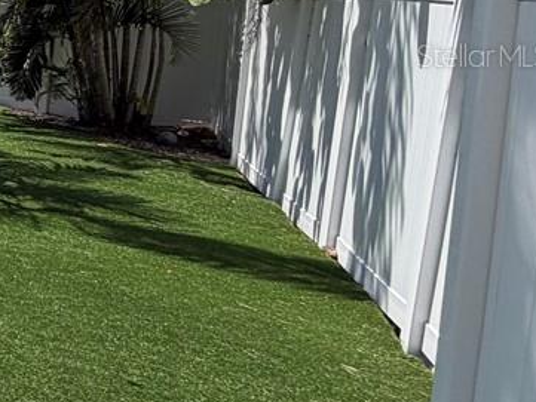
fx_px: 960
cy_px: 55
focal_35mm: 62
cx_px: -631
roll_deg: -1.0
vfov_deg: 23.2
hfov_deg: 17.2
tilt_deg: -5.6
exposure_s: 1/1033
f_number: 2.2
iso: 20
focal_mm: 2.22
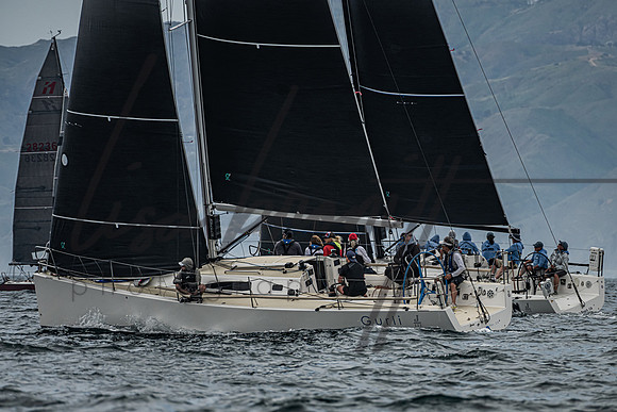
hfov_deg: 4.1
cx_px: 316
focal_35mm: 498
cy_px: 247
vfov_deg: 2.8
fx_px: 8538
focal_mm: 400
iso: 320
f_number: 8
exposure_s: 1/1600
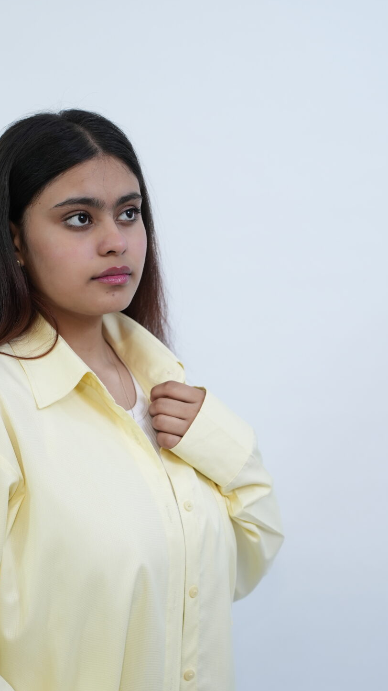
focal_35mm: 65
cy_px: 368
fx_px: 1189
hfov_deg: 18.4
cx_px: 98
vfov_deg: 32.3
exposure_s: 1/200
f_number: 2.8
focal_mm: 35
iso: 320
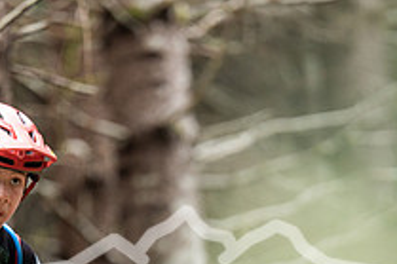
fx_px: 6115
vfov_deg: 2.5
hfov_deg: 3.7
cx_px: 209
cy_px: 349
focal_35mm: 555
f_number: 2.8
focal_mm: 200
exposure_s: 1/1000
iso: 1000
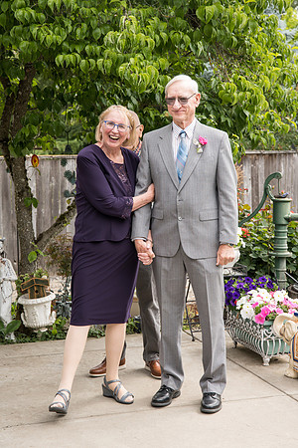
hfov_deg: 21.9
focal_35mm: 62
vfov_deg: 32.4
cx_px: 149
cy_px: 224
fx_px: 770
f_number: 5
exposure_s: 1/500
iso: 400
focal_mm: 62
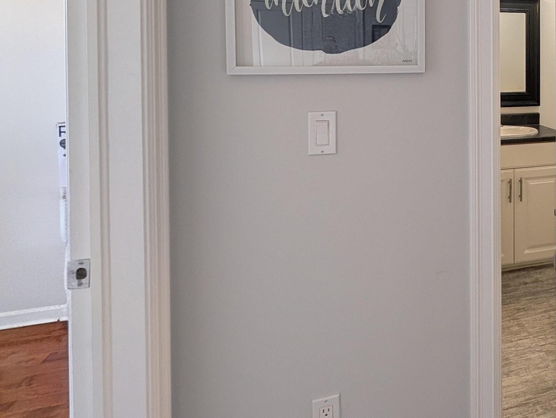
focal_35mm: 25
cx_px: 487
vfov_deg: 50.4
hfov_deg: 60.2
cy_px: 64
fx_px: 402
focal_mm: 2.02
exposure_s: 1/60
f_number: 1.7
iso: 91
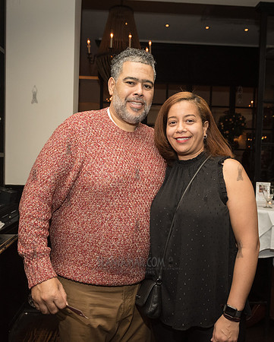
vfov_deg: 53.2
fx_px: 341
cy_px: 171
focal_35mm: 34
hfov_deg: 43.7
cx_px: 144
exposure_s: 1/250
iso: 2000
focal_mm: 24
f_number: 4.5
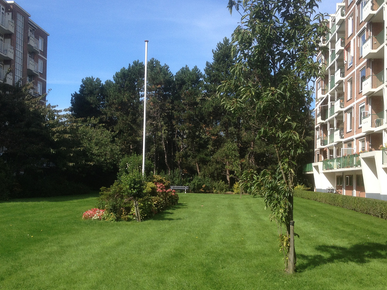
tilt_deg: +1.5
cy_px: 165
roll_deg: -2.0
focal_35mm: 44
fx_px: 492
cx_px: 181
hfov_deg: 42.9
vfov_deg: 32.8
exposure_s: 1/1255
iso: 50
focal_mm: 4.28
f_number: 2.4
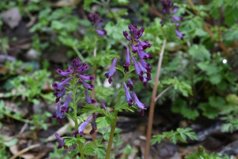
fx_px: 681
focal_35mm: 103
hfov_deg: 19.8
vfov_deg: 13.3
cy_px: 84
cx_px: 111
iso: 400
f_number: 16
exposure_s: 1/100
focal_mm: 90
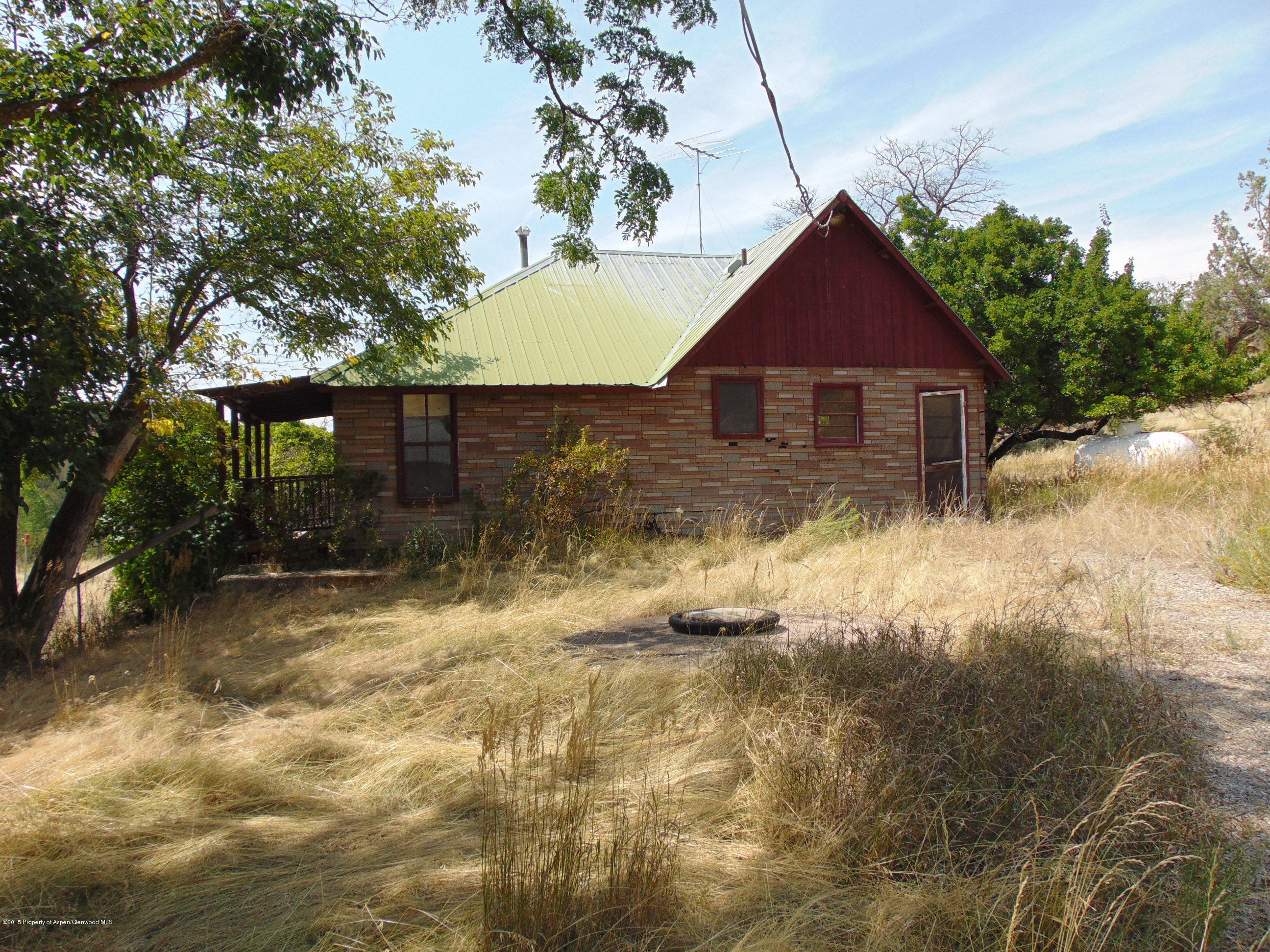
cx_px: 635
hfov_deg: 69.4
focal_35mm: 25
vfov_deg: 54.9
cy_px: 476
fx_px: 917
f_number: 7.7
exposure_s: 1/160
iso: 80
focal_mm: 4.5
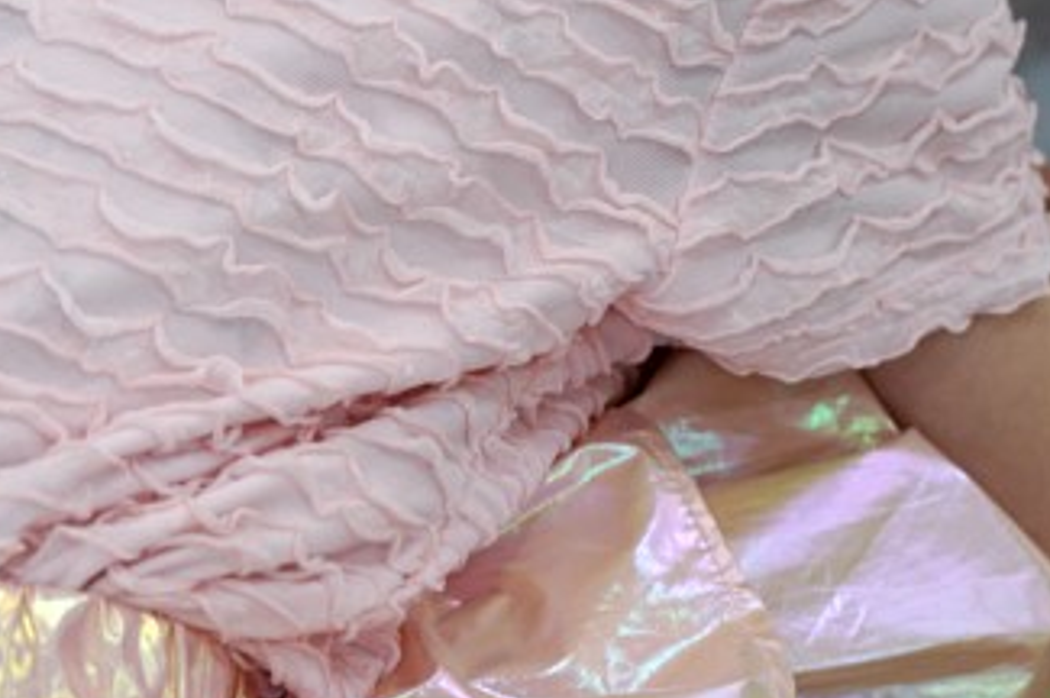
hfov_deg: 10.6
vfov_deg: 7.0
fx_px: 5653
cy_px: -152
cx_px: 921
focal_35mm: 194
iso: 500
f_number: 4
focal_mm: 70
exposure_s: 1/160
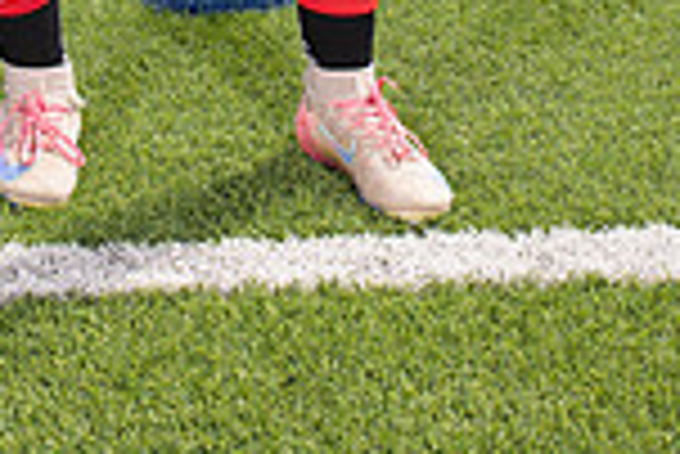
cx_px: 131
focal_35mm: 104
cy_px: -517
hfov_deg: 19.4
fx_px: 1966
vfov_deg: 11.6
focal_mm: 35
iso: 125
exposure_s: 1/400
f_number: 7.1
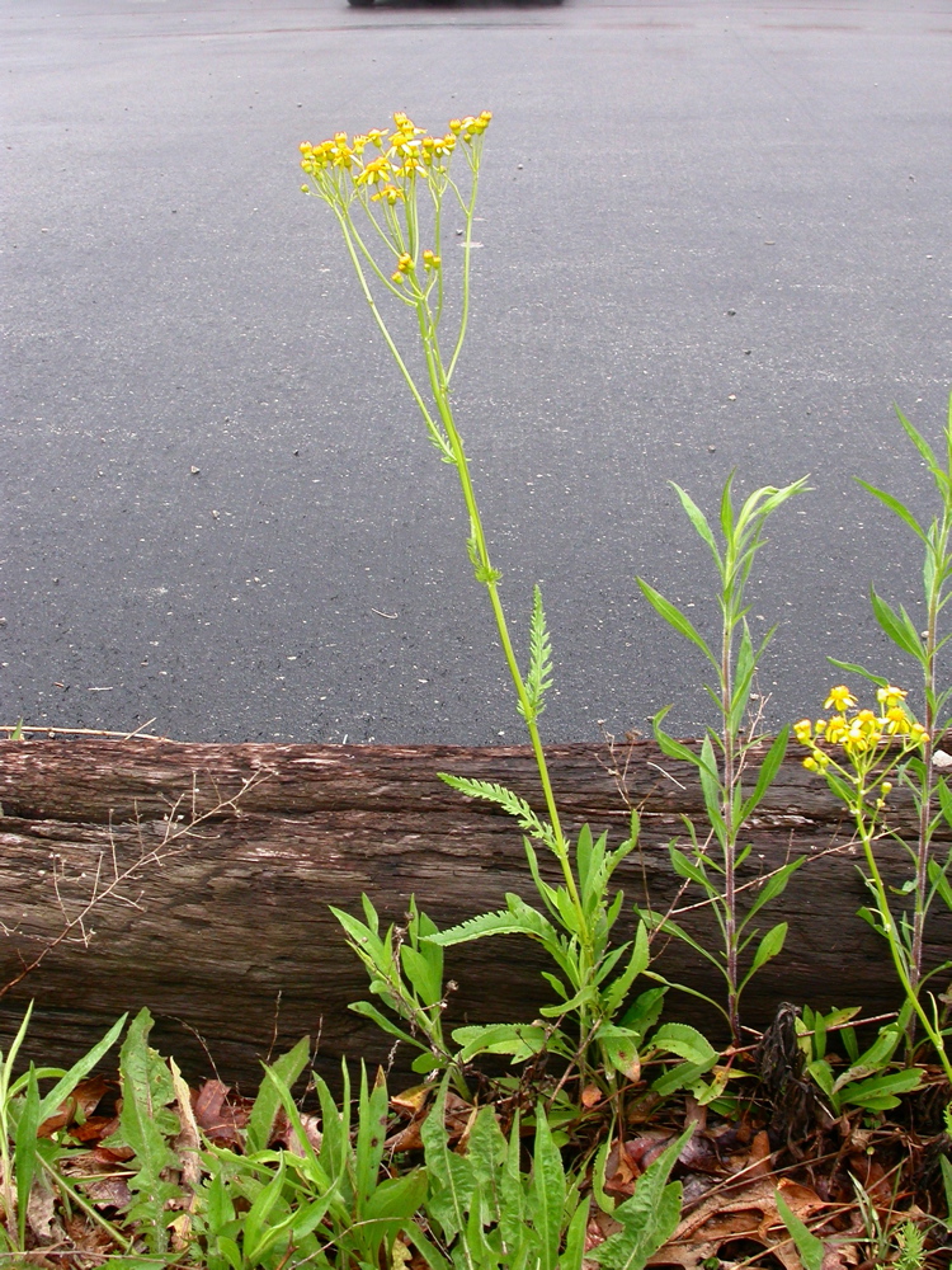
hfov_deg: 32.9
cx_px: 476
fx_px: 1613
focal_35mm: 44
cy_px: 635
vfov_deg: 42.9
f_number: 4.9
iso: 100
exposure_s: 1/157
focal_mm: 9.1
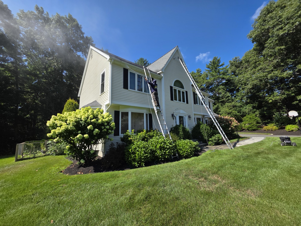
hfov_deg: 106.2
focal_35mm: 13
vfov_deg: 89.9
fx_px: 113
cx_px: 150
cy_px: 113
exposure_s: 1/1645
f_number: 1.9
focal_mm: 2.2
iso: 40
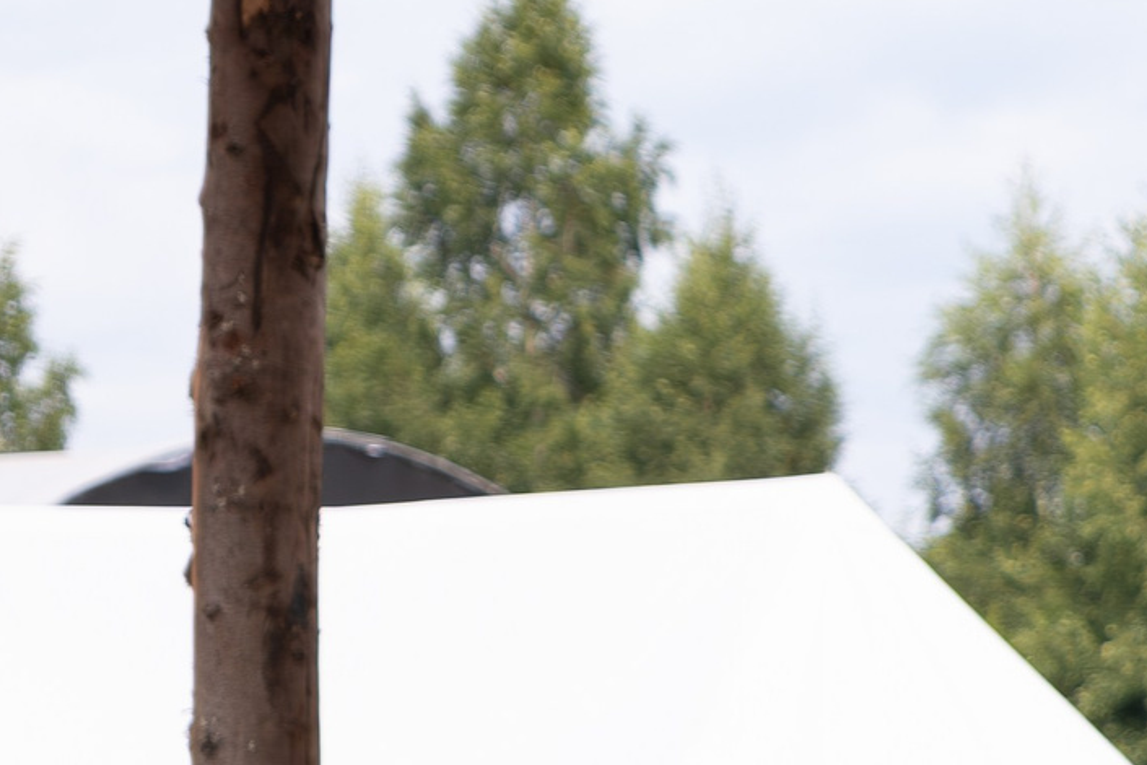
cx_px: 1860
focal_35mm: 225
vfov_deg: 6.1
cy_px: 723
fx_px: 7168
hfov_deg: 8.9
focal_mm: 41.4
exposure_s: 1/1250
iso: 160
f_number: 2.8
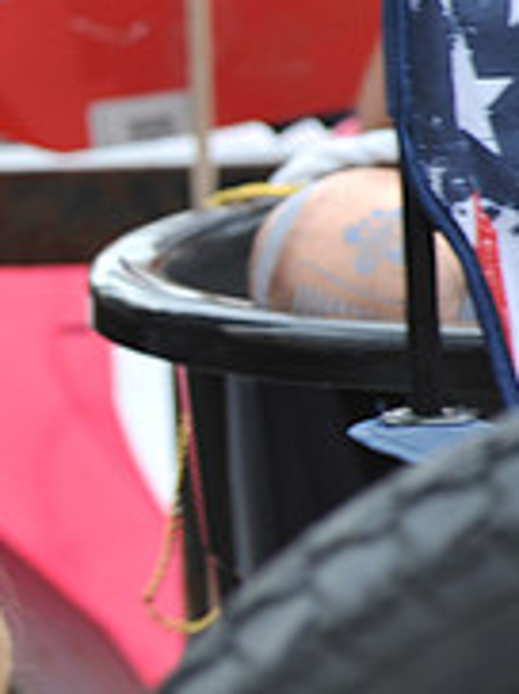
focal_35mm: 613
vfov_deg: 3.2
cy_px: 332
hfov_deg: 2.4
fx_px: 12283
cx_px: -553
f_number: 6.3
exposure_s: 1/80
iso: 250
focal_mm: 200
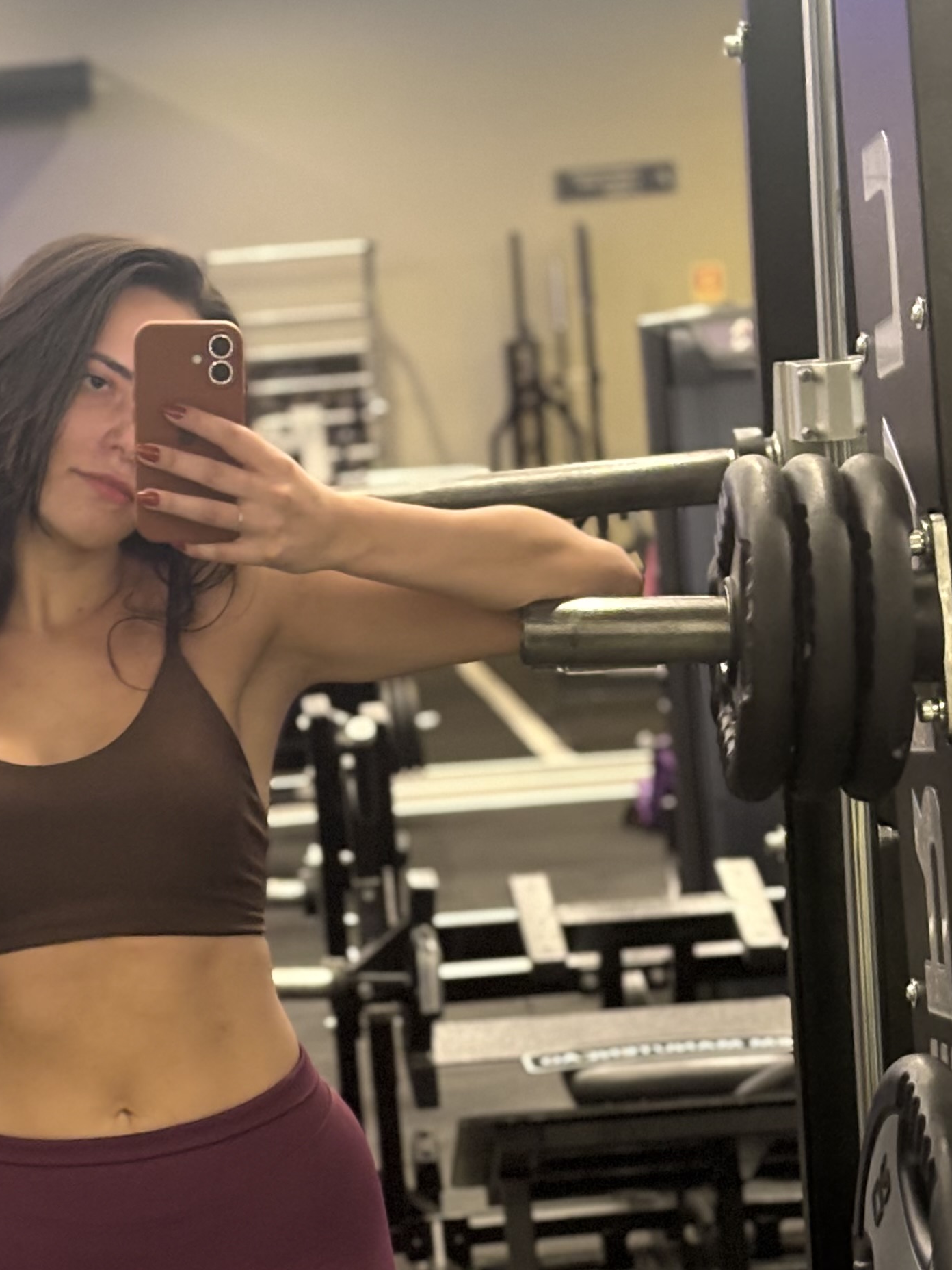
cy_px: 997
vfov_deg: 17.3
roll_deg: +5.2
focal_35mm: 113
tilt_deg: -8.5
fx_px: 4142
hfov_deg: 13.1
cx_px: 205
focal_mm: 5.96
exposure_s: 1/20
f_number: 1.6
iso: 400
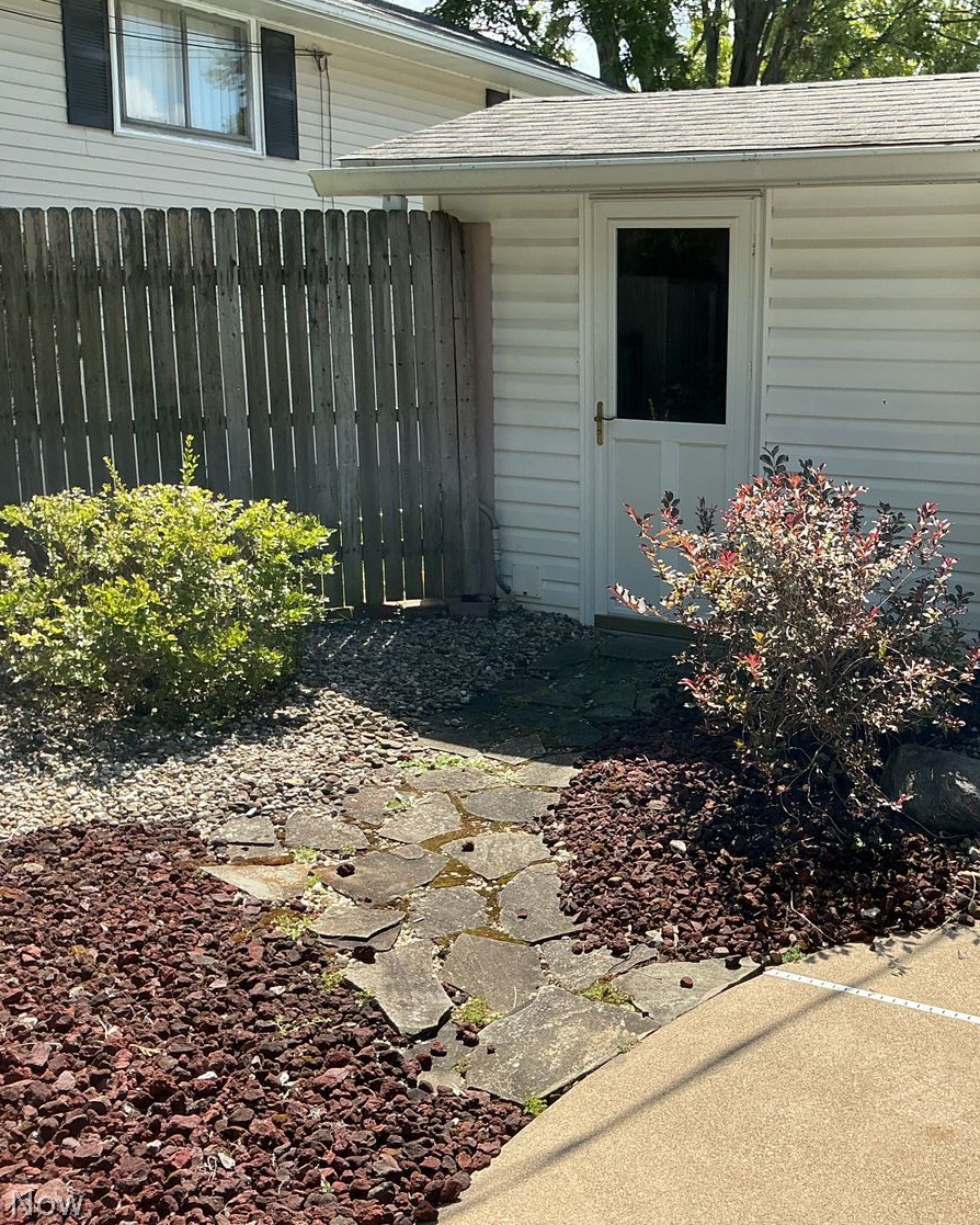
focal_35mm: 38
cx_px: 739
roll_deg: -0.2
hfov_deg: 38.1
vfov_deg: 47.9
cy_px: 615
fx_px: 1377
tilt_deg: -11.5
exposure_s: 1/709
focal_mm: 3
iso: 25
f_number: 1.8
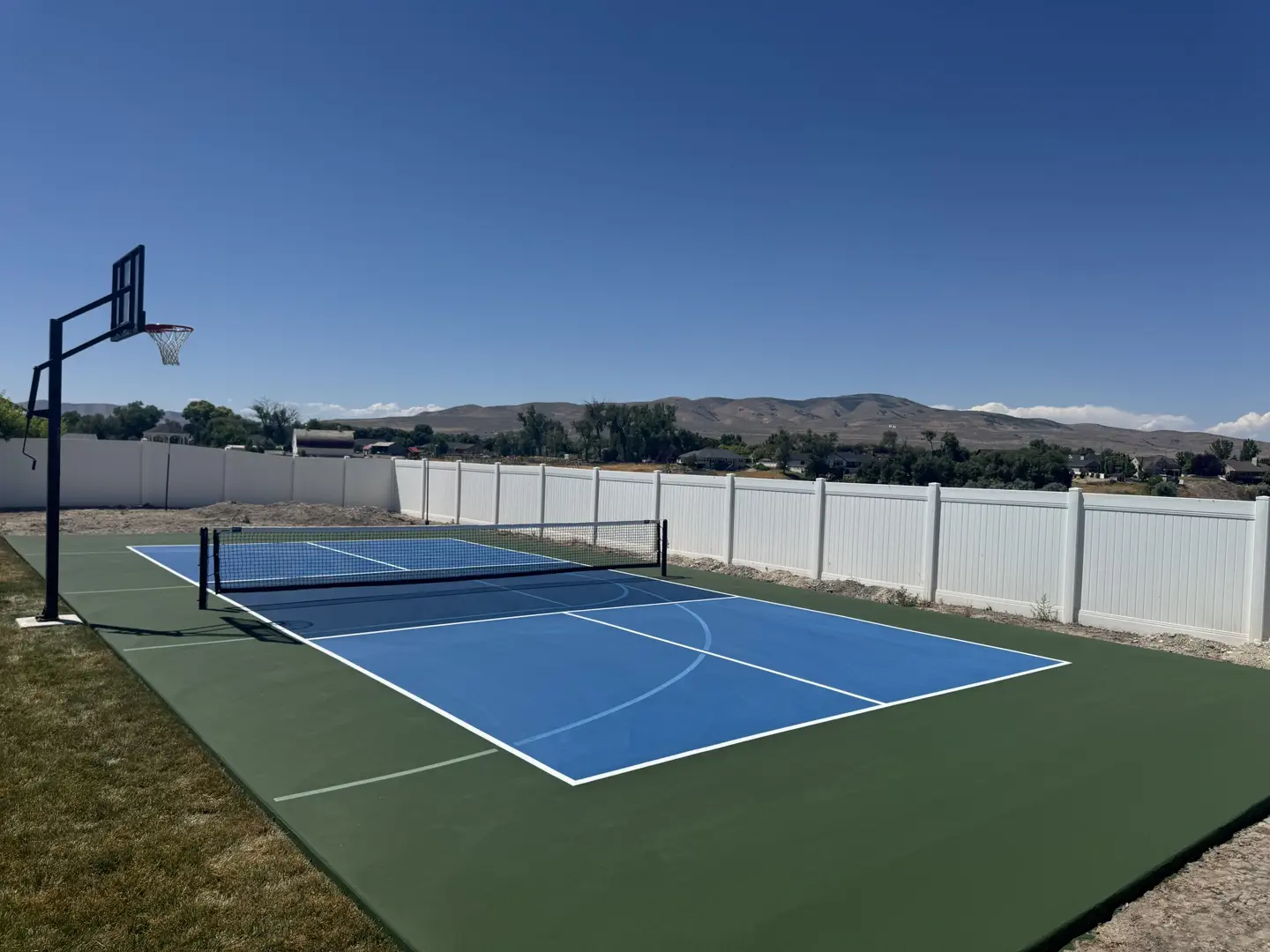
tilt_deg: -1.0
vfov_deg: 56.8
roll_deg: -0.7
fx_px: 881
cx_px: 635
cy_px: 476
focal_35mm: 24
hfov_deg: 71.6
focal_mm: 6.76
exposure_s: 1/9009
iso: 80
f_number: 1.78
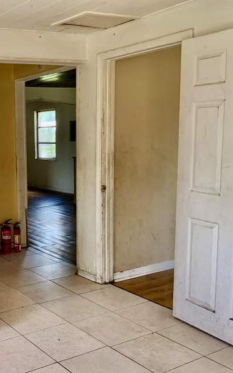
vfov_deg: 47.2
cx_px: -14
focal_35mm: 42
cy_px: 189
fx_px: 427
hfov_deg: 28.2
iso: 40
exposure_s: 1/122
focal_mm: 3
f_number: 1.8
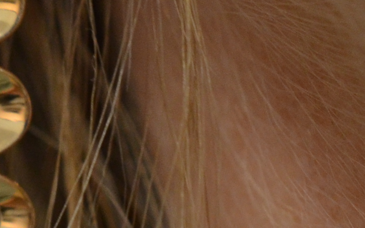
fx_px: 3790
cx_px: -74
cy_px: 55
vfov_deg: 3.4
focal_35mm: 381
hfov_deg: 5.5
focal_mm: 40
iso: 800
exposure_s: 1/60
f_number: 5.6
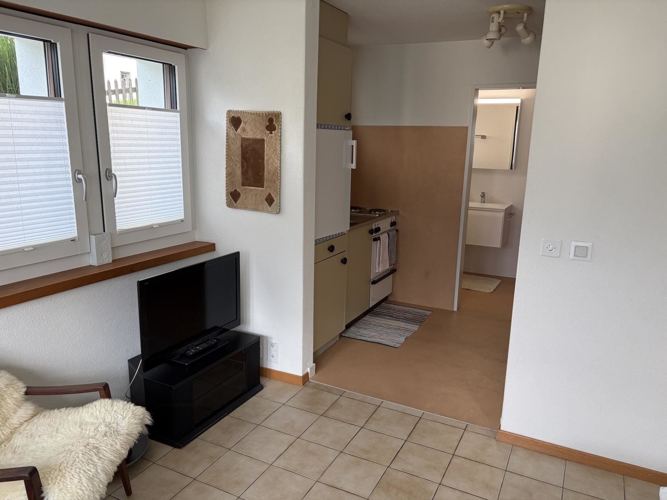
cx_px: 334
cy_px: 250
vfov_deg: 53.1
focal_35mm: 26
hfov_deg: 67.3
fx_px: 501
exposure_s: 1/118
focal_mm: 5.96
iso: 125
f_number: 1.6
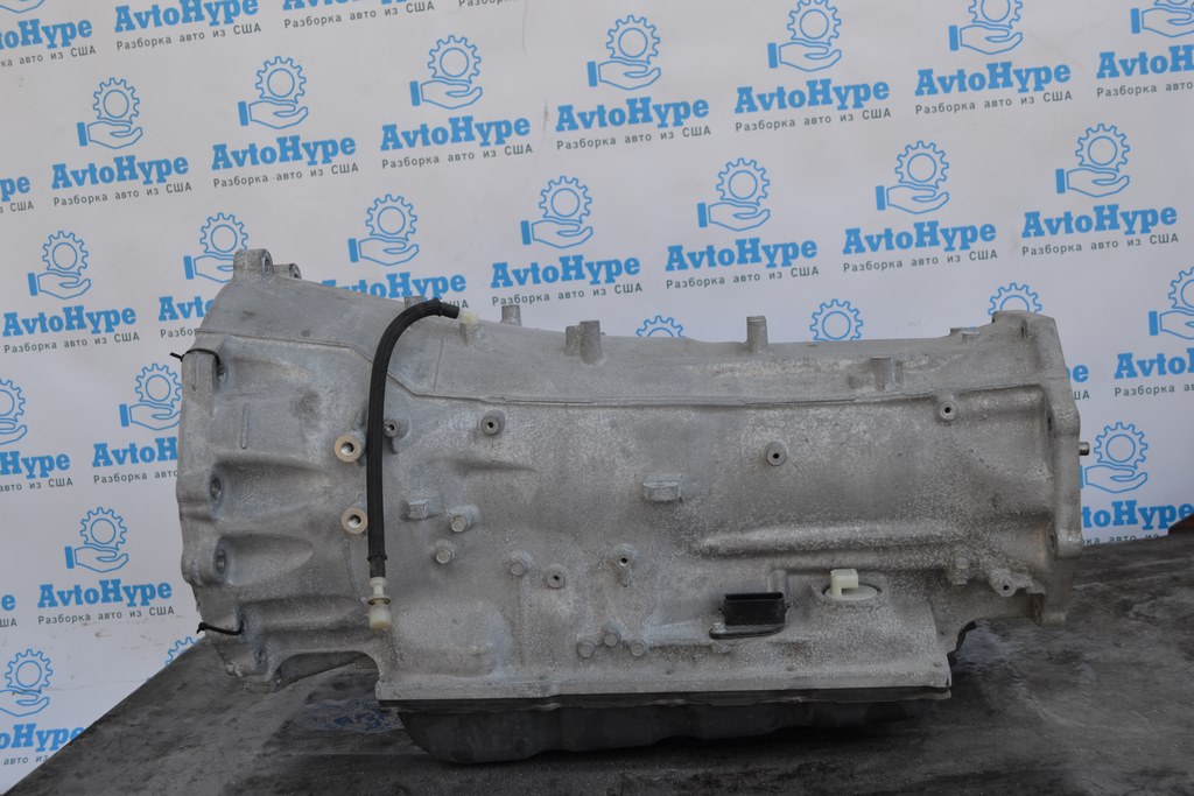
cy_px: 398
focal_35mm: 36
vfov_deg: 36.9
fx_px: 1194
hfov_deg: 53.1
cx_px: 597
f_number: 5.6
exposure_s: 1/125
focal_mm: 24
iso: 160
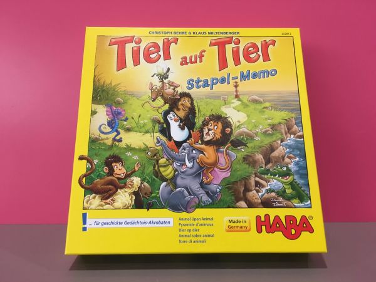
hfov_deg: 61.7
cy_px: 141
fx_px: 315
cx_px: 188
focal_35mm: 29
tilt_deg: -5.4
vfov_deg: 48.2
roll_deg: -0.1
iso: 125
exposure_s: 1/33
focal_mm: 4.15
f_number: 2.2
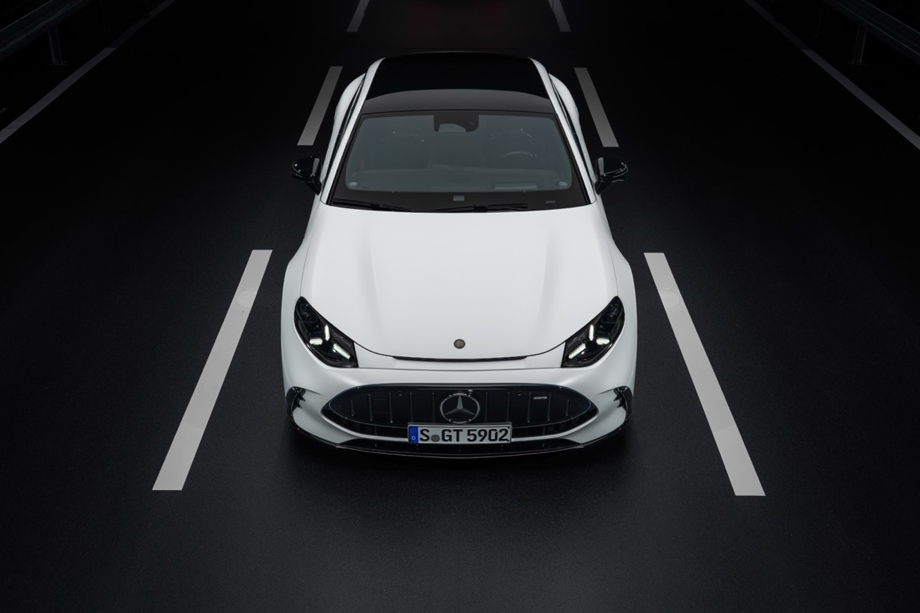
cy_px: 306
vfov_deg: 34.2
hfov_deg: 49.6
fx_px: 996
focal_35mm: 39
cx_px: 460
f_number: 6.3
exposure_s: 1/20
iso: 100
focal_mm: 39
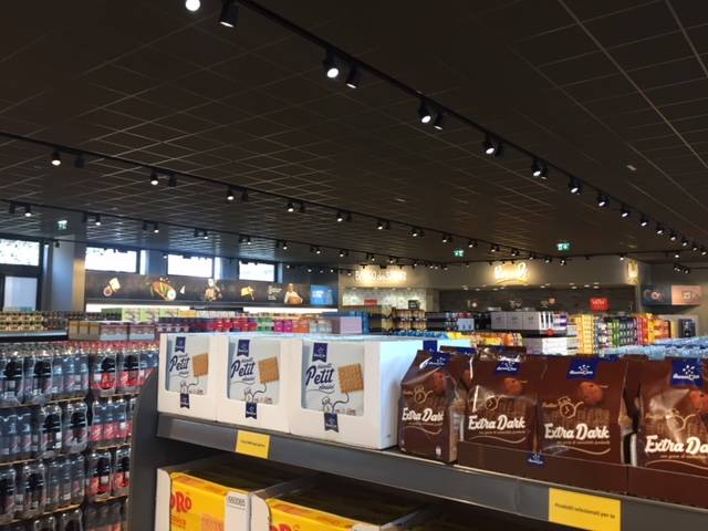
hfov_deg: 61.7
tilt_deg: +4.4
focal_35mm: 29
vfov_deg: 48.2
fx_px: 593
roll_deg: -0.8
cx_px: 354
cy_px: 266
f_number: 2.2
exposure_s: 1/33
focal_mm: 4.15
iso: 40
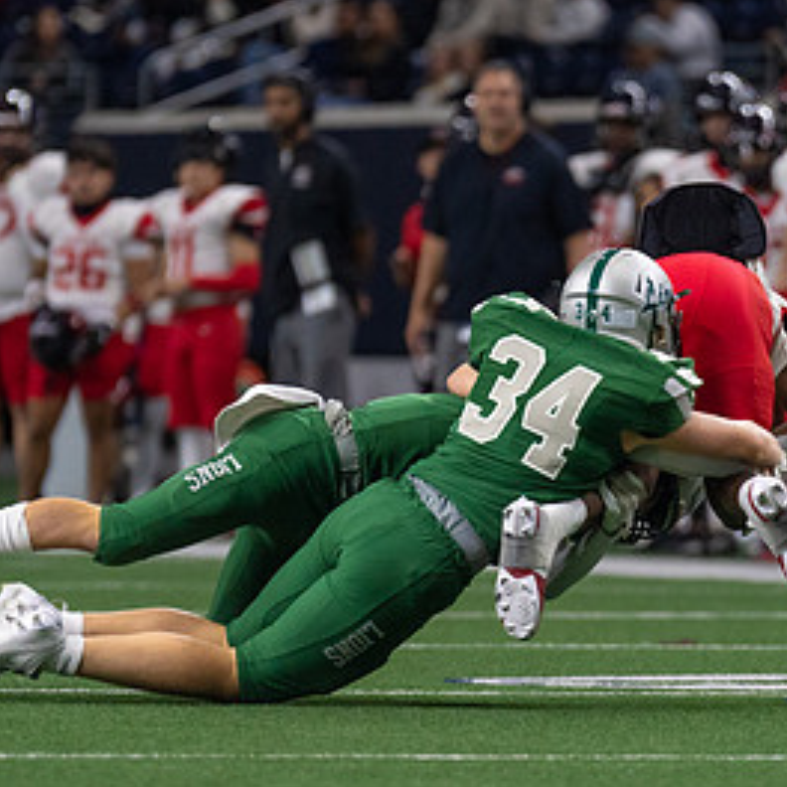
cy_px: 480
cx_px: 506
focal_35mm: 560
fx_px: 14404
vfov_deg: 3.1
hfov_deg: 3.1
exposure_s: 1/1000
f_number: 2.8
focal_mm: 200
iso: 2000
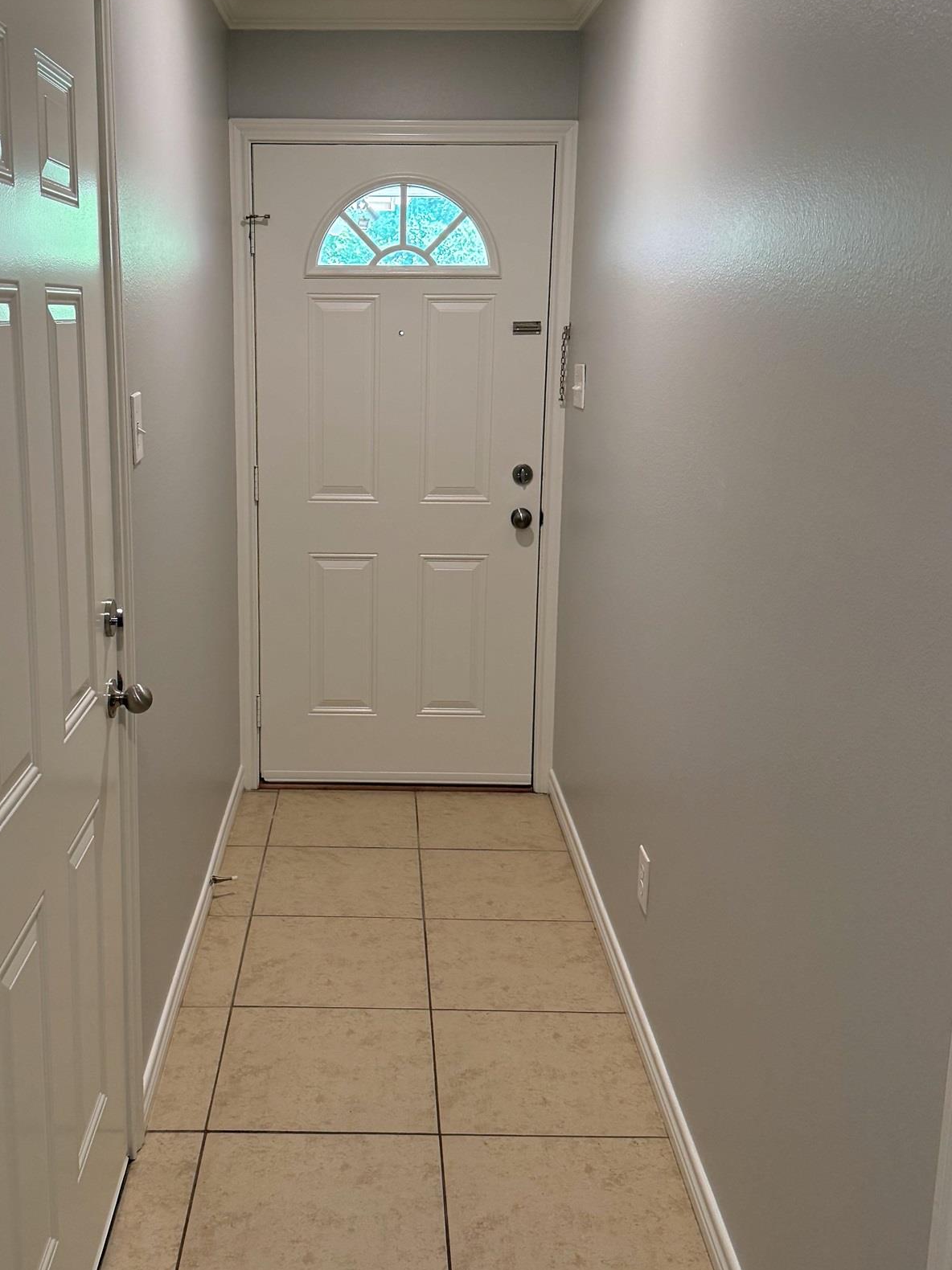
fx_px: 1284
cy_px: 593
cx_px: 373
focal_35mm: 35
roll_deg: -1.2
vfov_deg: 52.6
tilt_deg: -11.4
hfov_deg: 40.5
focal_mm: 6.76
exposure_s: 1/120
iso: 320
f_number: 1.78
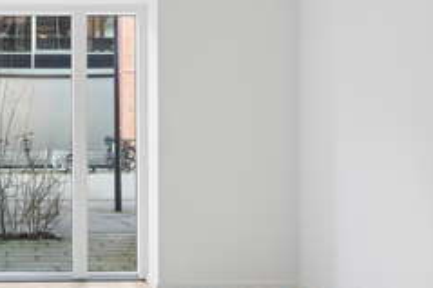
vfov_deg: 26.0
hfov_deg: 37.7
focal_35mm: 51
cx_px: 111
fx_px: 618
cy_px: 91
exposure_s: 1/5
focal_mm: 19.5
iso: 200
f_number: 8
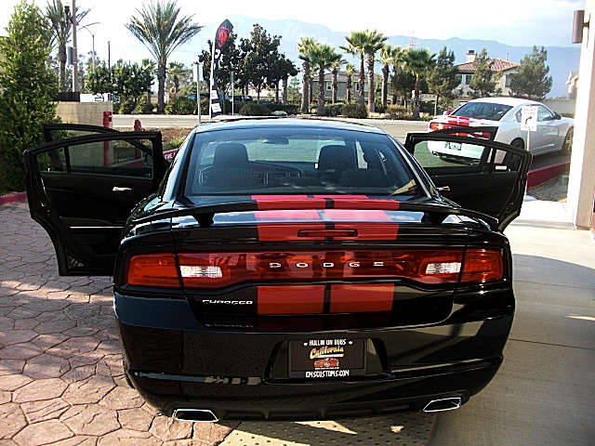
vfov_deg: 39.7
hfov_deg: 51.4
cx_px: 298
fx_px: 619
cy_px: 223
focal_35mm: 36
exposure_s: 1/200
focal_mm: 6.3
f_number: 2.8
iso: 50
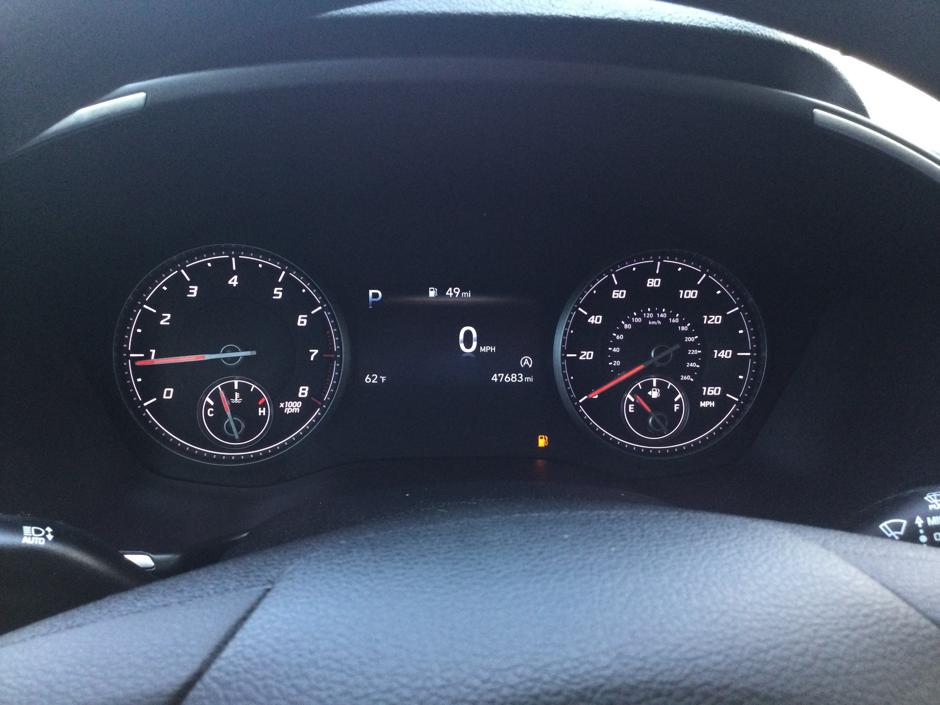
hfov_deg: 58.4
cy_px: 352
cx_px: 470
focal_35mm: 31
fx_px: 842
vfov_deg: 45.4
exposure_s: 1/30
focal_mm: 3.3
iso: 80
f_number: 2.4
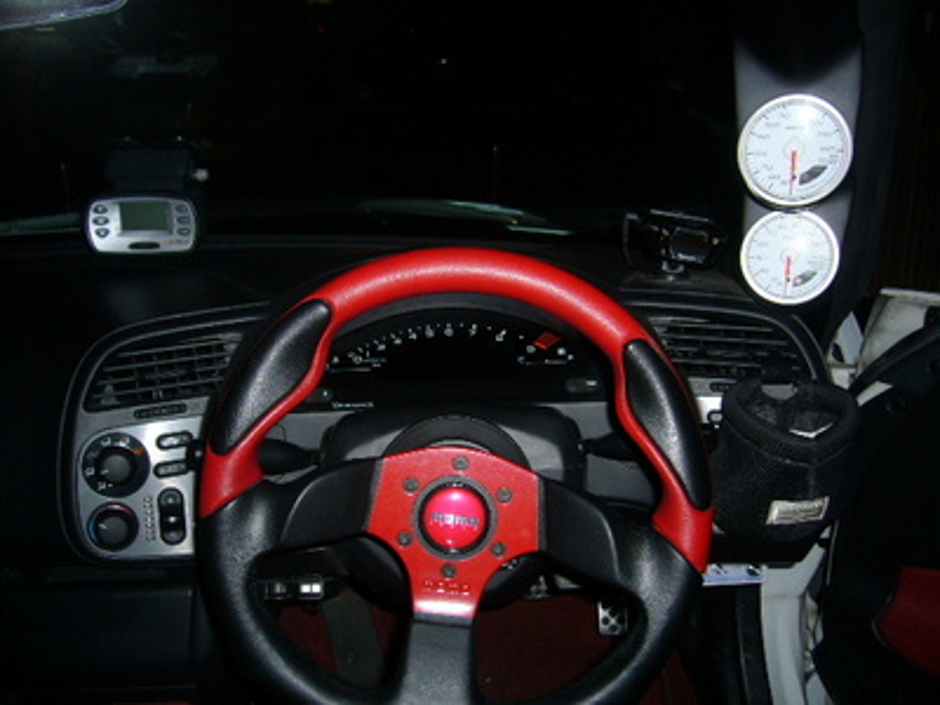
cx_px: 470
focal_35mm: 35
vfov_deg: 40.7
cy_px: 352
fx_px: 950
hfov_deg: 52.6
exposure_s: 1/60
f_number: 2.8
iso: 100
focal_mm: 5.8
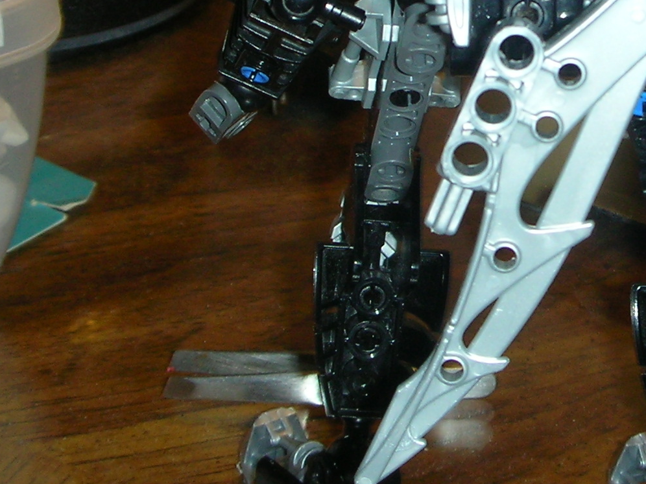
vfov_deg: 14.8
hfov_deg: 19.6
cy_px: 50
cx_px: 532
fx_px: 1848
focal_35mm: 99
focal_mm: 5.8
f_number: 3
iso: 50
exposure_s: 1/60.1
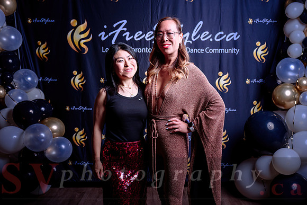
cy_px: 114
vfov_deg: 35.4
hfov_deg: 51.2
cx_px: 153
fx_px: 320
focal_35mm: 38
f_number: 4
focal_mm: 32
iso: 100
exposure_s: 1/60
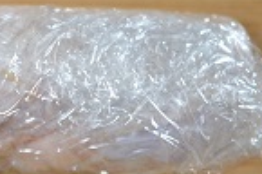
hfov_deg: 12.1
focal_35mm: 166
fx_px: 1205
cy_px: 97
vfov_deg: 8.2
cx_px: -51
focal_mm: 40
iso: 1600
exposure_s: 1/60
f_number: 3
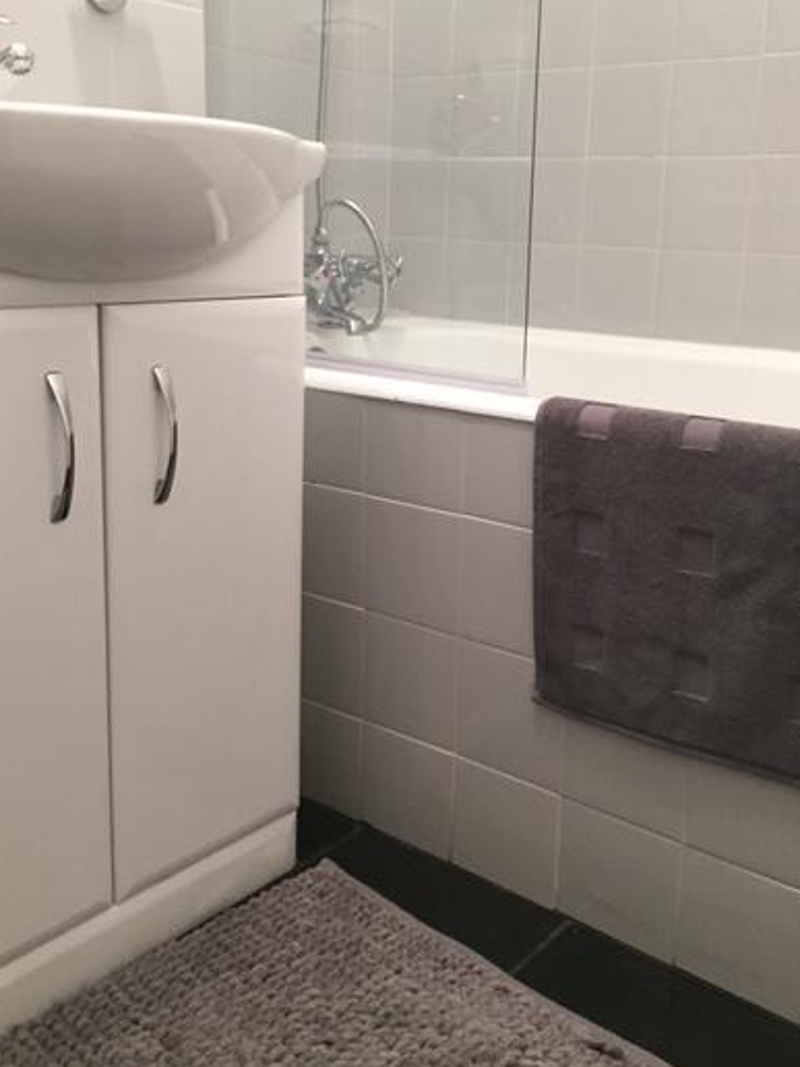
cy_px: 426
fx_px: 1109
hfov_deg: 39.6
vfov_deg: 51.0
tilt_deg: -9.7
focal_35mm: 36
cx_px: 434
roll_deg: -2.0
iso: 200
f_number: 2.2
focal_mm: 4.15
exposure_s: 1/33
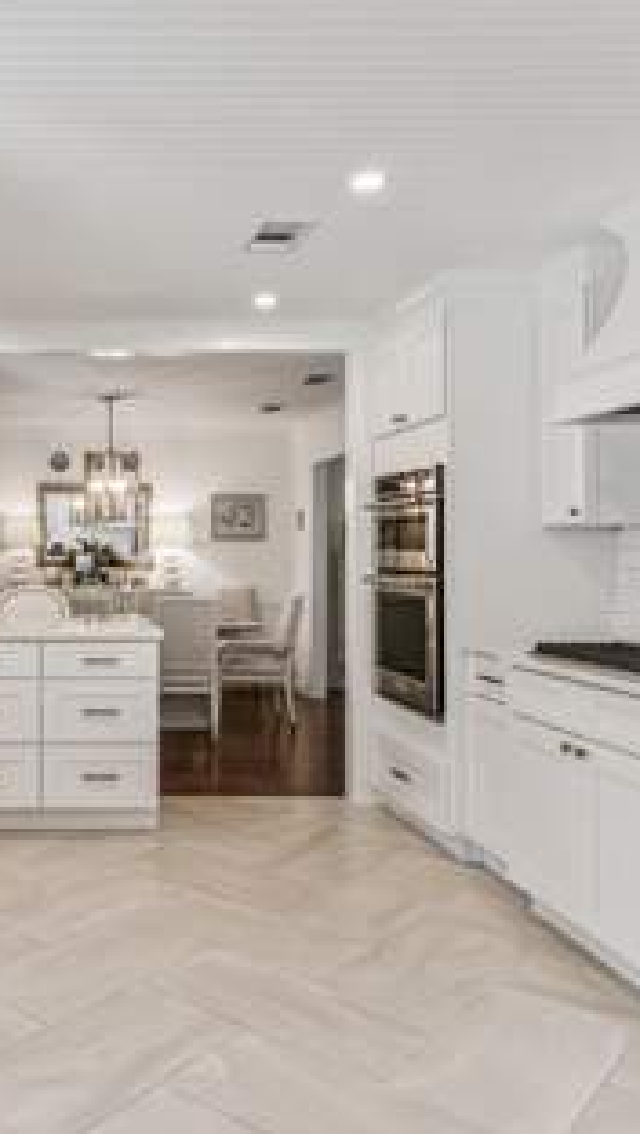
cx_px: 193
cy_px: 560
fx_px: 873
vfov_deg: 66.0
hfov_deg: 39.6
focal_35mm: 29
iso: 250
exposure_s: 1/20
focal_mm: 18
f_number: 8
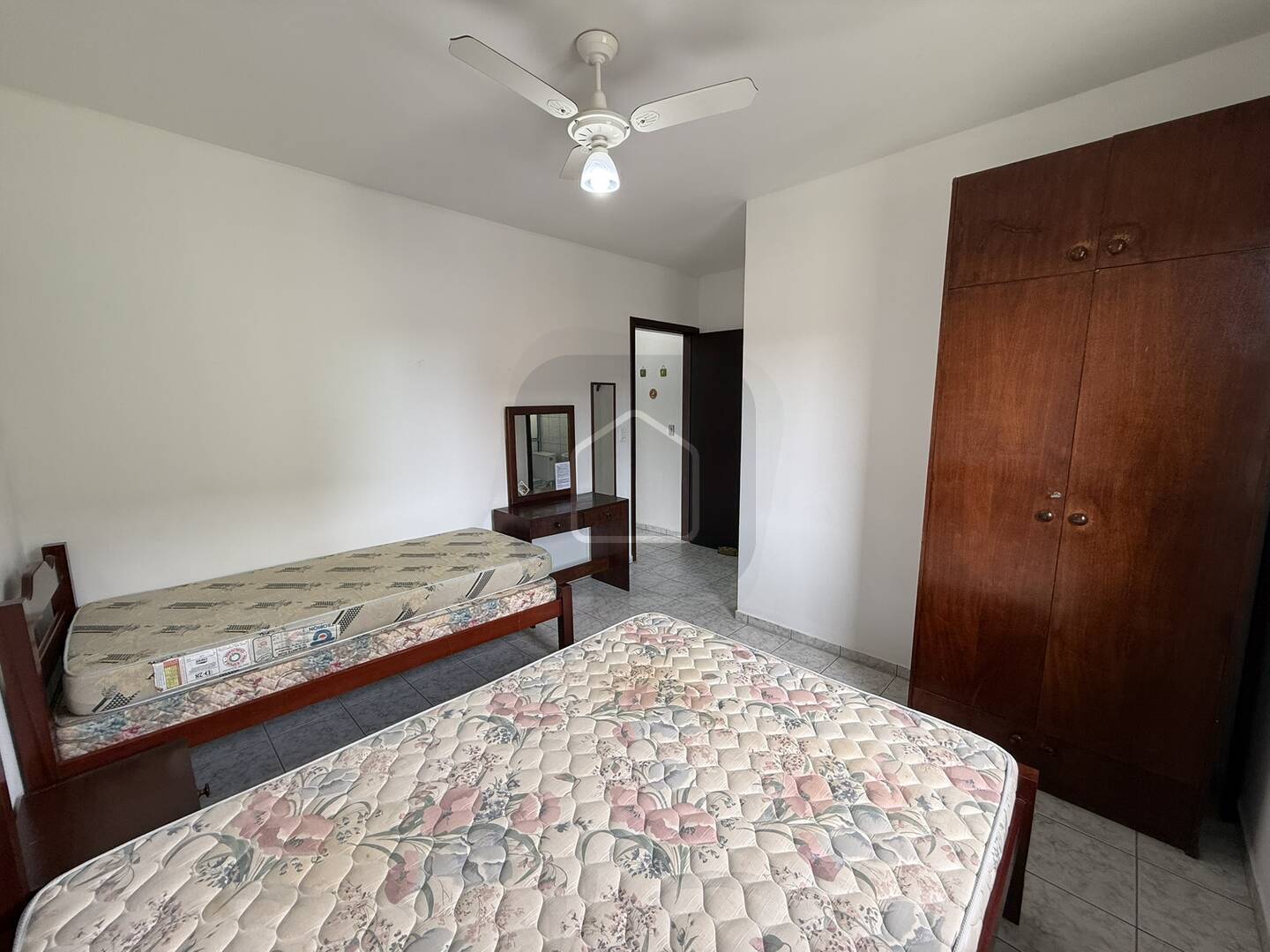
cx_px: 635
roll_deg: +0.7
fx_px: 514
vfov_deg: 85.7
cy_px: 476
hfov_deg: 102.1
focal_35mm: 14
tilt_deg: -8.1
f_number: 2.2
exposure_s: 1/99
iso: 125
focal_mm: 2.22
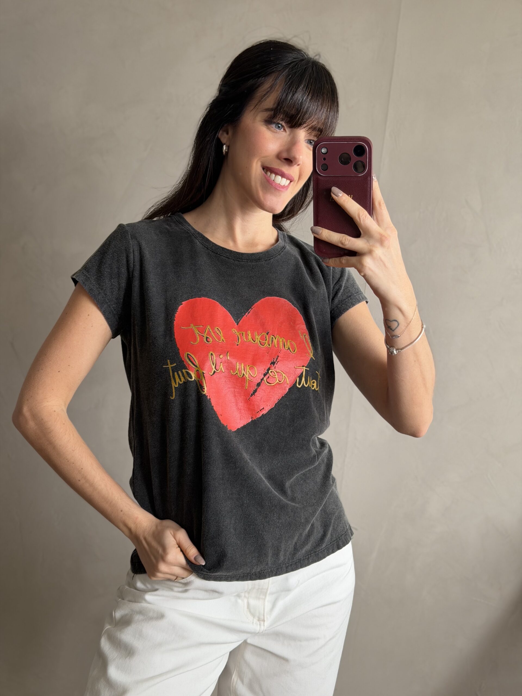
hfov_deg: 30.3
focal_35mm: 48
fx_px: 965
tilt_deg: -14.7
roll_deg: -5.4
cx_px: 261
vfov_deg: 39.7
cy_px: 348
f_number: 1.78
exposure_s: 1/60
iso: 100
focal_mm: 6.76
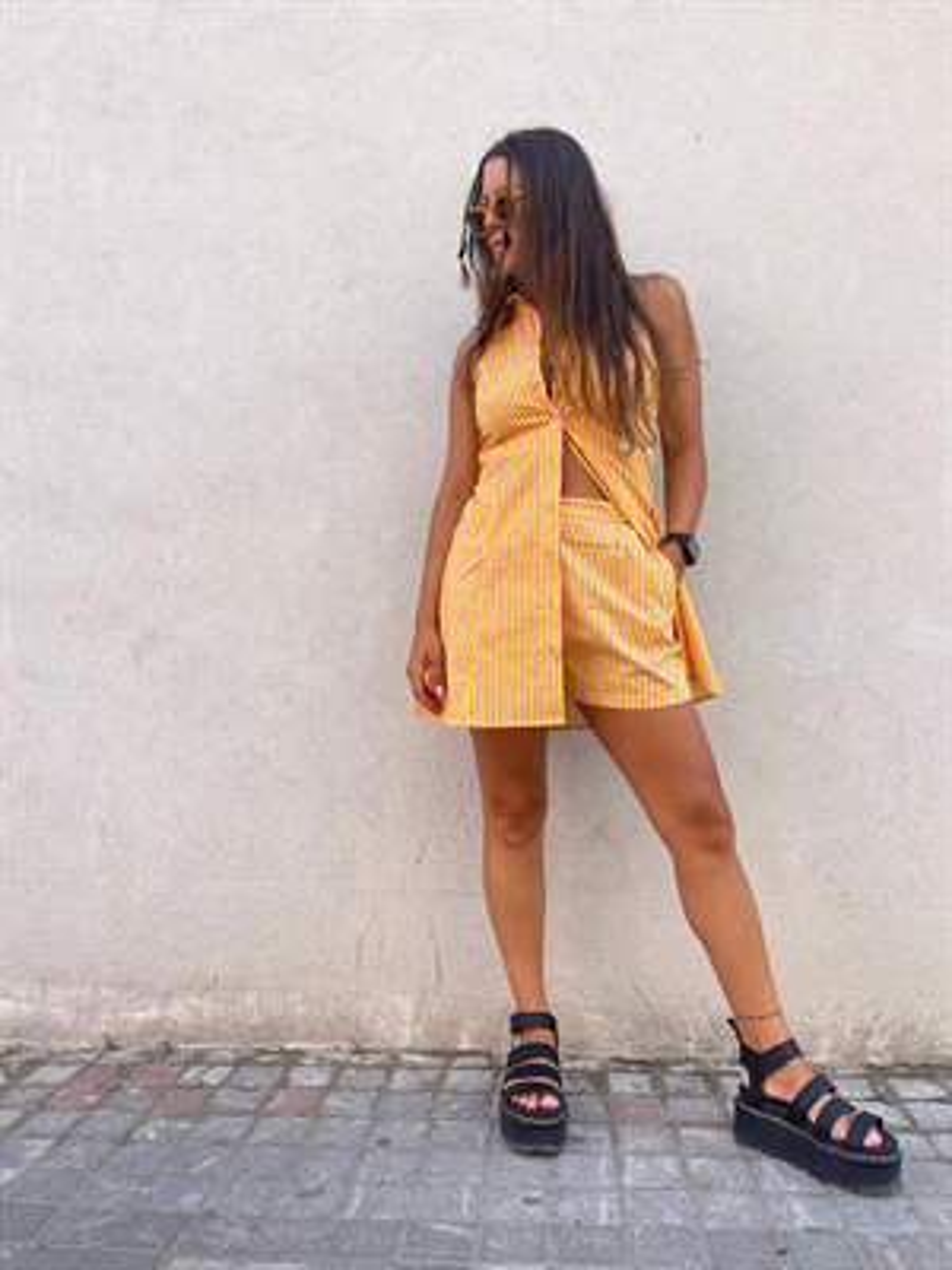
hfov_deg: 54.9
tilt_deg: +4.1
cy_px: 635
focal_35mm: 25
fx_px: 917
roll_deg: +0.7
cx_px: 476
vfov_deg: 69.4
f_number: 1.6
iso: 32
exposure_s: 1/717
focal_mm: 5.1
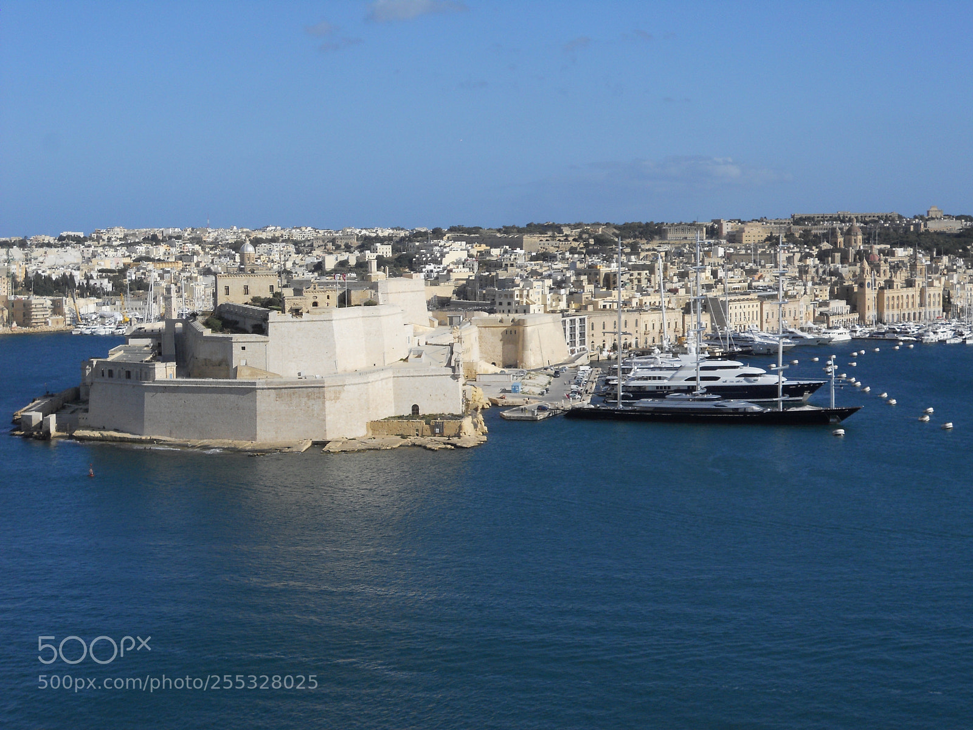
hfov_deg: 29.8
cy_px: 365
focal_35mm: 65
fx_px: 1827
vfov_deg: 22.6
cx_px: 486
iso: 80
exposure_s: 1/800
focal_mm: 11.7
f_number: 5.3
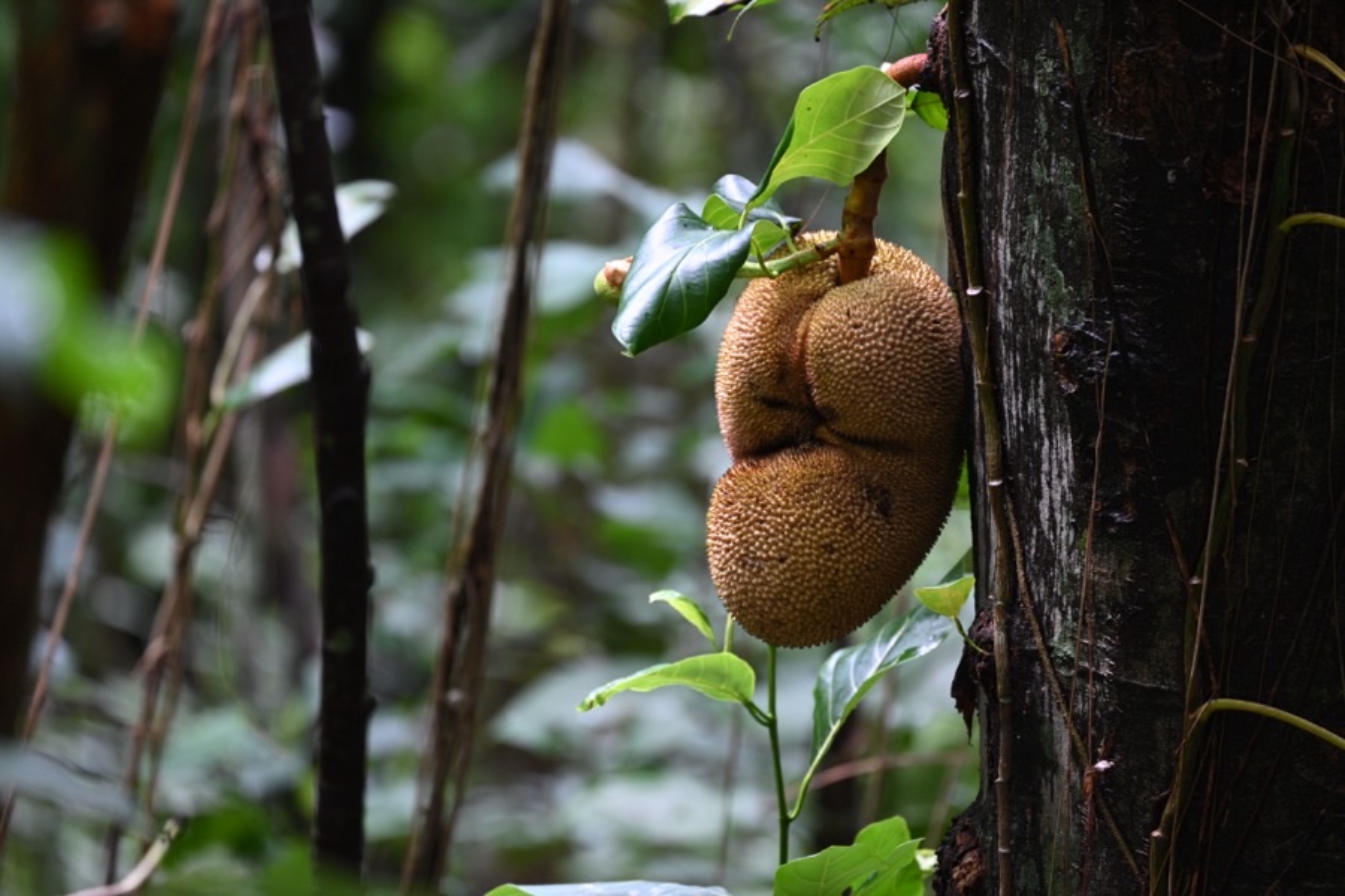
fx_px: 14943
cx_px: 672
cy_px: 448
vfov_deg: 3.4
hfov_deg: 5.2
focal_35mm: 400
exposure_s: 1/13
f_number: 5.6
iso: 1000
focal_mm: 400
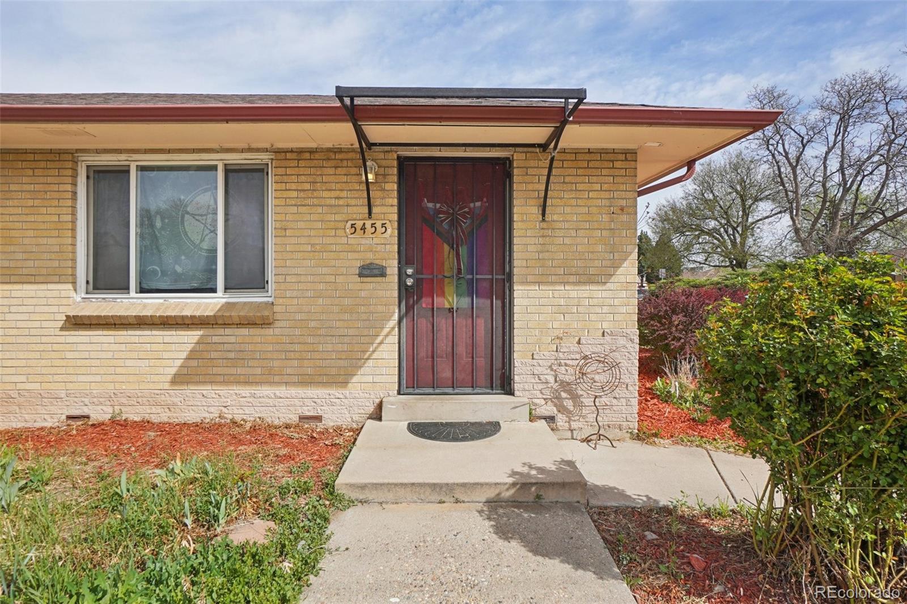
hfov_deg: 90.0
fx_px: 453
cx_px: 454
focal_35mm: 18
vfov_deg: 67.4
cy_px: 302
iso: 100
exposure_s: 1/320
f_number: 8
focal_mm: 12
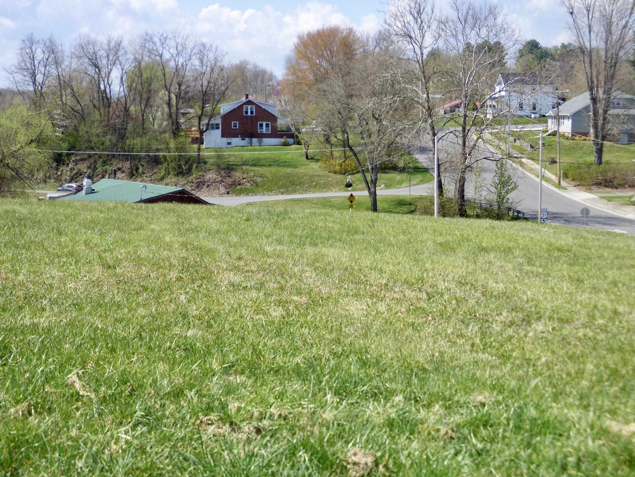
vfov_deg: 24.0
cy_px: 238
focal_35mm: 61
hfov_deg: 31.7
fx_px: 1119
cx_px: 318
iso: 100
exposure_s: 1/640
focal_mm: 10.34
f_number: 4.1
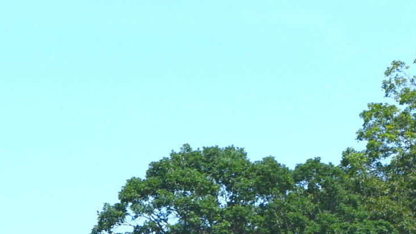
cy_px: 477
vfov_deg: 3.4
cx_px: 330
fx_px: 3904
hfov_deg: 6.1
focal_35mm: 354
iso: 100
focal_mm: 55
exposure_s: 1/320
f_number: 9
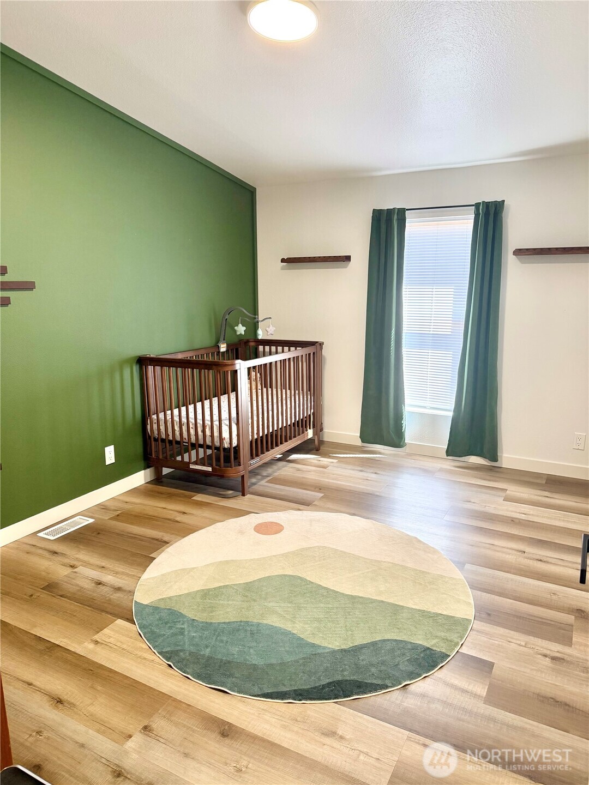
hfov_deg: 56.8
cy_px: 392
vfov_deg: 71.6
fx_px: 544
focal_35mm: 24
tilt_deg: -11.5
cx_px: 294
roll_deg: -0.9
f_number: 1.78
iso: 200
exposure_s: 1/120
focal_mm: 6.76
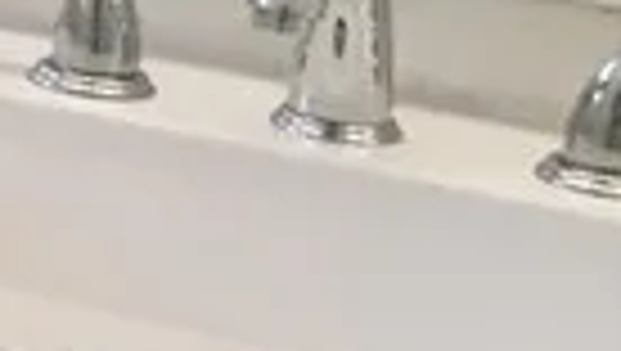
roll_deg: -1.5
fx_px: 4121
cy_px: -122
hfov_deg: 7.0
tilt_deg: -14.5
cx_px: -1674
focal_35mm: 250
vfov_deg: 4.9
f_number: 2.4
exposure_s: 1/30
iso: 40
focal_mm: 3.3
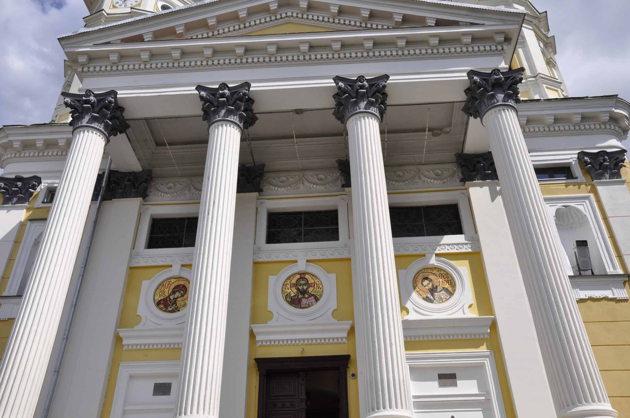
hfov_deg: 62.0
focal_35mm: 30
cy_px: 209
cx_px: 315
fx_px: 524
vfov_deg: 43.5
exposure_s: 1/400
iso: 200
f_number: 10
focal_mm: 20
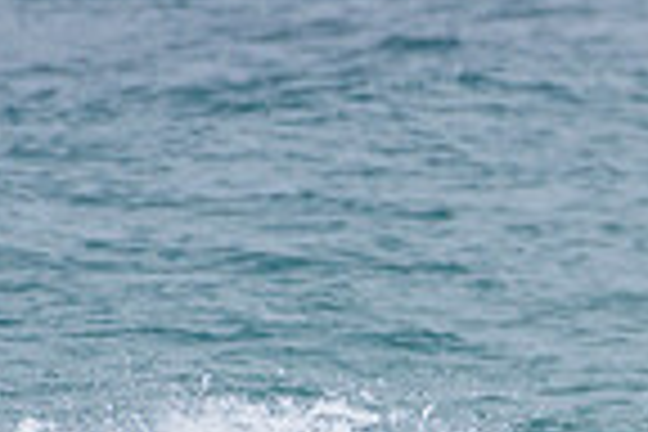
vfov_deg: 0.6
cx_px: 1483
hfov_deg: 0.8
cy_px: 495
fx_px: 44511
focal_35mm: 2473
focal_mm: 500
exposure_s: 1/2000
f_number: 5.6
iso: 160
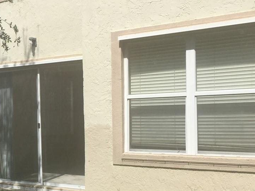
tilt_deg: -0.8
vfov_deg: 22.9
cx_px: 1
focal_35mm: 64
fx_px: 472
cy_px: 124
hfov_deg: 28.4
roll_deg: -0.2
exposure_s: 1/2639
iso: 32
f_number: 2.2
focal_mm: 4.15
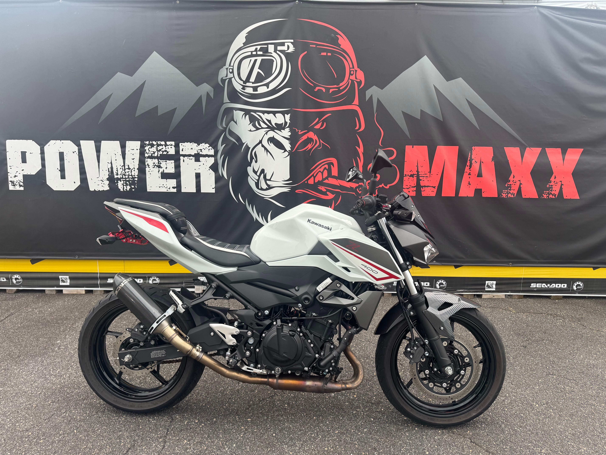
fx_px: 420
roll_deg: -0.8
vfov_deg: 56.8
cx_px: 303
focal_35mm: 24
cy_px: 228
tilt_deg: -7.7
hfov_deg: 71.6
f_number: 1.78
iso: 80
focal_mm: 6.76
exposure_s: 1/765
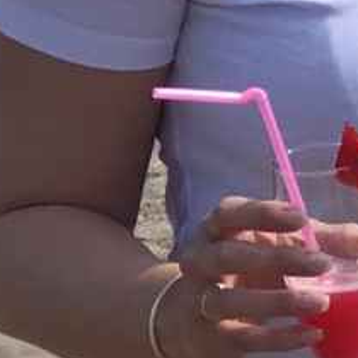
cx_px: 1638
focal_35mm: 491
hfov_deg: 3.4
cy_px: -537
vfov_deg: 3.5
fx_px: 5745
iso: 20
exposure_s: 1/747
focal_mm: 6.6
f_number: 2.8
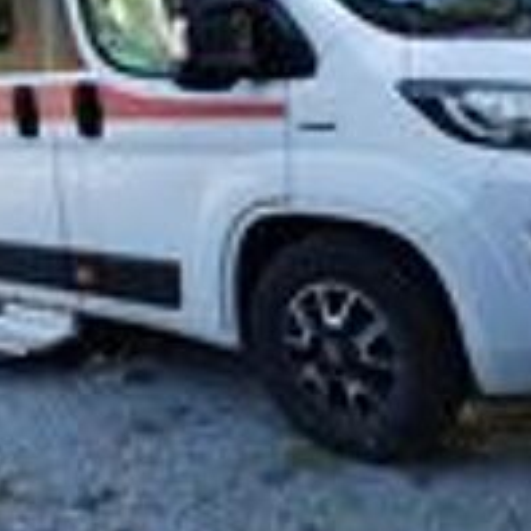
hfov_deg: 27.6
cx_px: 206
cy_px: 105
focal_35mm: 62
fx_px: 1076
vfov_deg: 27.2
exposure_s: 1/280
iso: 100
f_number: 1.8
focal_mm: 4.75
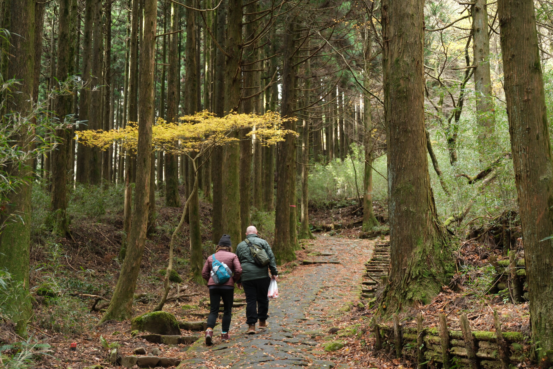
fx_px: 783
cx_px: 276
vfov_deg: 26.5
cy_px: 184
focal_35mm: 51
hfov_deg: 38.9
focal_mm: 34.3
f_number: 3.9
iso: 500
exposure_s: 1/52
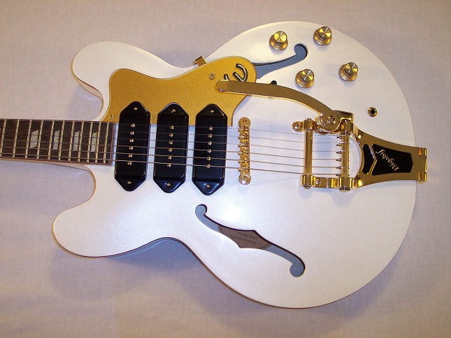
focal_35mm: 38
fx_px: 495
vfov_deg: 37.7
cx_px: 226
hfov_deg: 49.0
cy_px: 169
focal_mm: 8
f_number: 2.8
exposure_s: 1/30
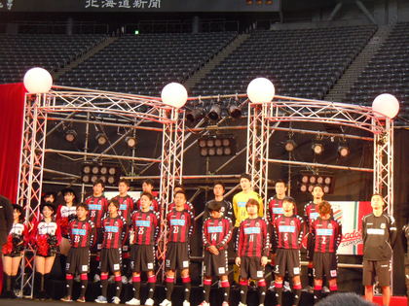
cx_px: 204
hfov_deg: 28.6
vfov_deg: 21.6
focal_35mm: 68
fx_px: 803
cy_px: 153
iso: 500
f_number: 4.1
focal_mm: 12.2
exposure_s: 1/40
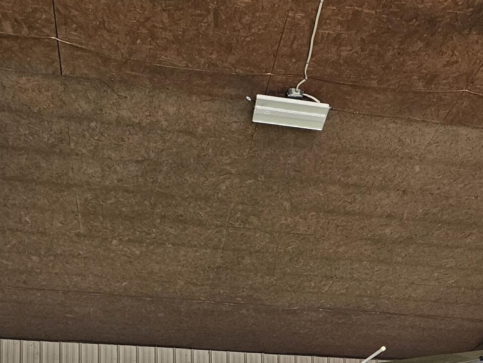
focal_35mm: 72
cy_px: 485
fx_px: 1005
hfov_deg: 26.2
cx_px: 433
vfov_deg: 18.8
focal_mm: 6.3
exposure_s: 1/120
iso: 200
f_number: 1.7
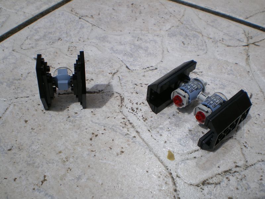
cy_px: 100
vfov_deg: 37.7
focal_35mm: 38
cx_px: 132
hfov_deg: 49.0
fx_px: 291
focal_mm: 6.3
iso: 64
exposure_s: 1/640
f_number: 4.6
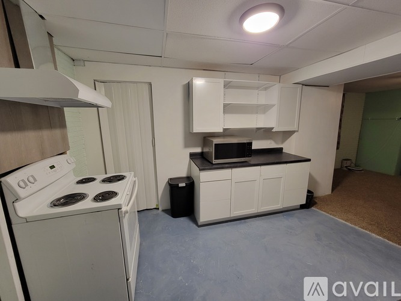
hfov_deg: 106.2
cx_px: 200
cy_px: 150
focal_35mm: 13
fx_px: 151
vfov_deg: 89.9
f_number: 2.2
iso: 320
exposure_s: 1/30
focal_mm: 2.2
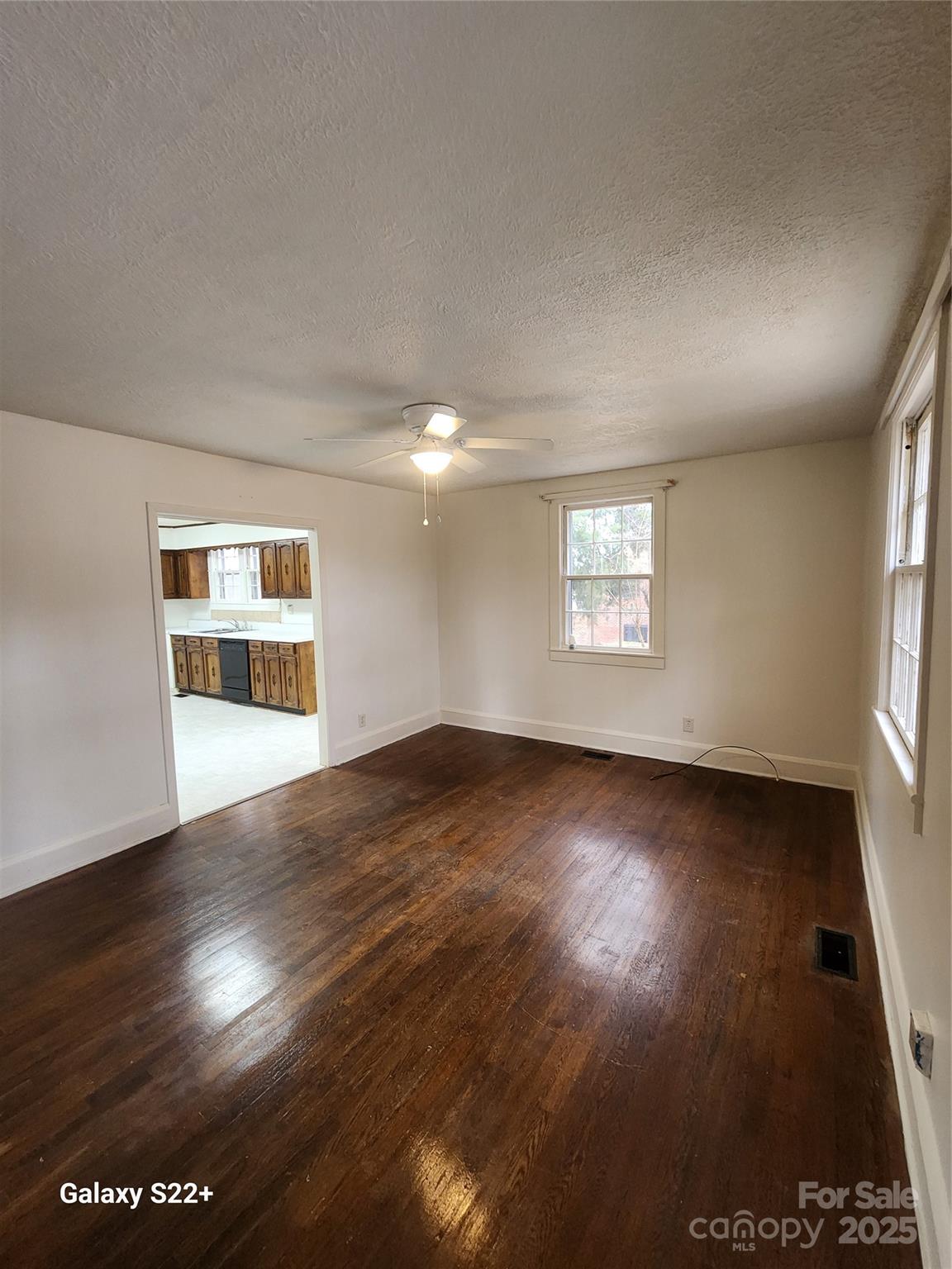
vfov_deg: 106.2
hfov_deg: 89.9
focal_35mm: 13
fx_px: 477
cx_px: 476
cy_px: 634
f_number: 2.2
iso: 320
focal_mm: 2.2
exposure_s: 1/60
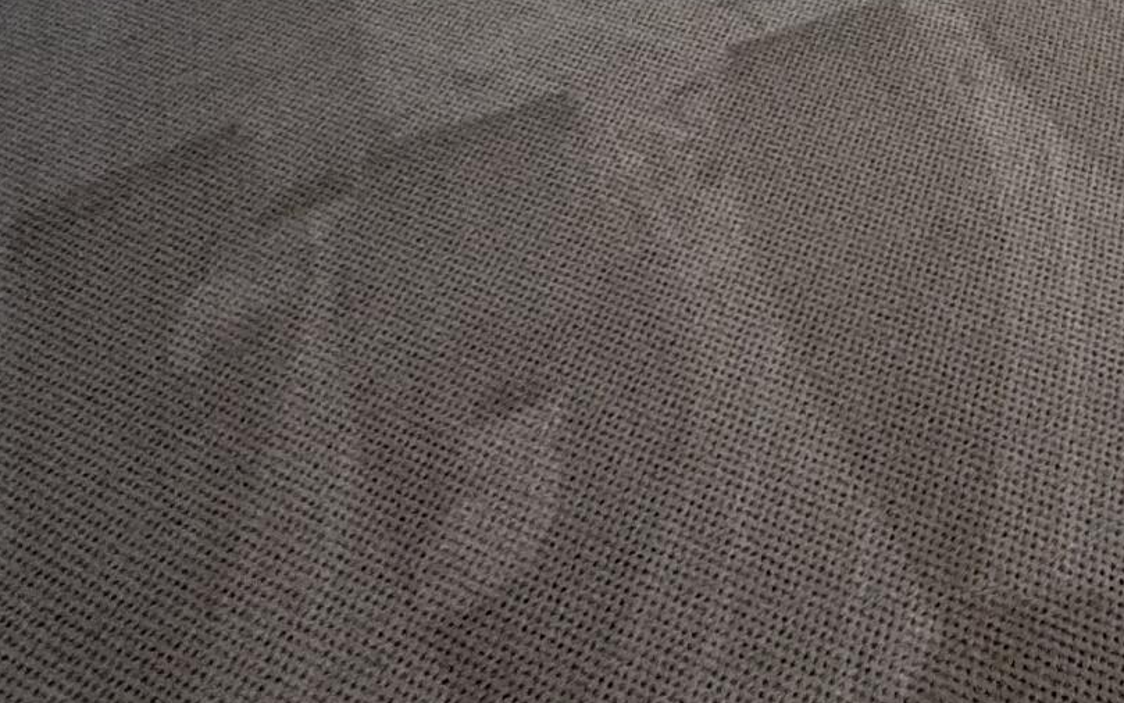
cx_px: 1501
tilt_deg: -12.0
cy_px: -697
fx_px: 1685
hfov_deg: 29.1
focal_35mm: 55
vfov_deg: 17.2
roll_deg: -0.1
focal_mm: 2.22
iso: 64
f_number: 2.2
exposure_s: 1/120
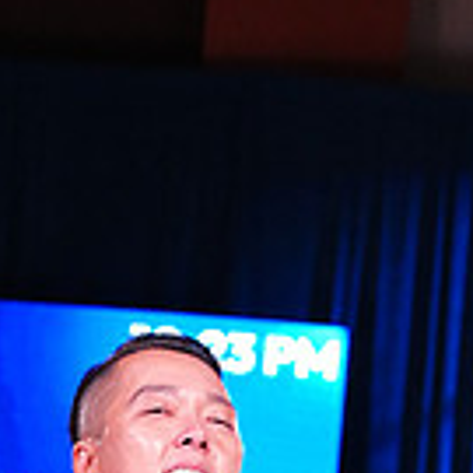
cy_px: 1009
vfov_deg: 6.6
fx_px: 3958
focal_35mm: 256
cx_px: 79
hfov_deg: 6.8
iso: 3200
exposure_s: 1/250
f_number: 5
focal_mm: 70
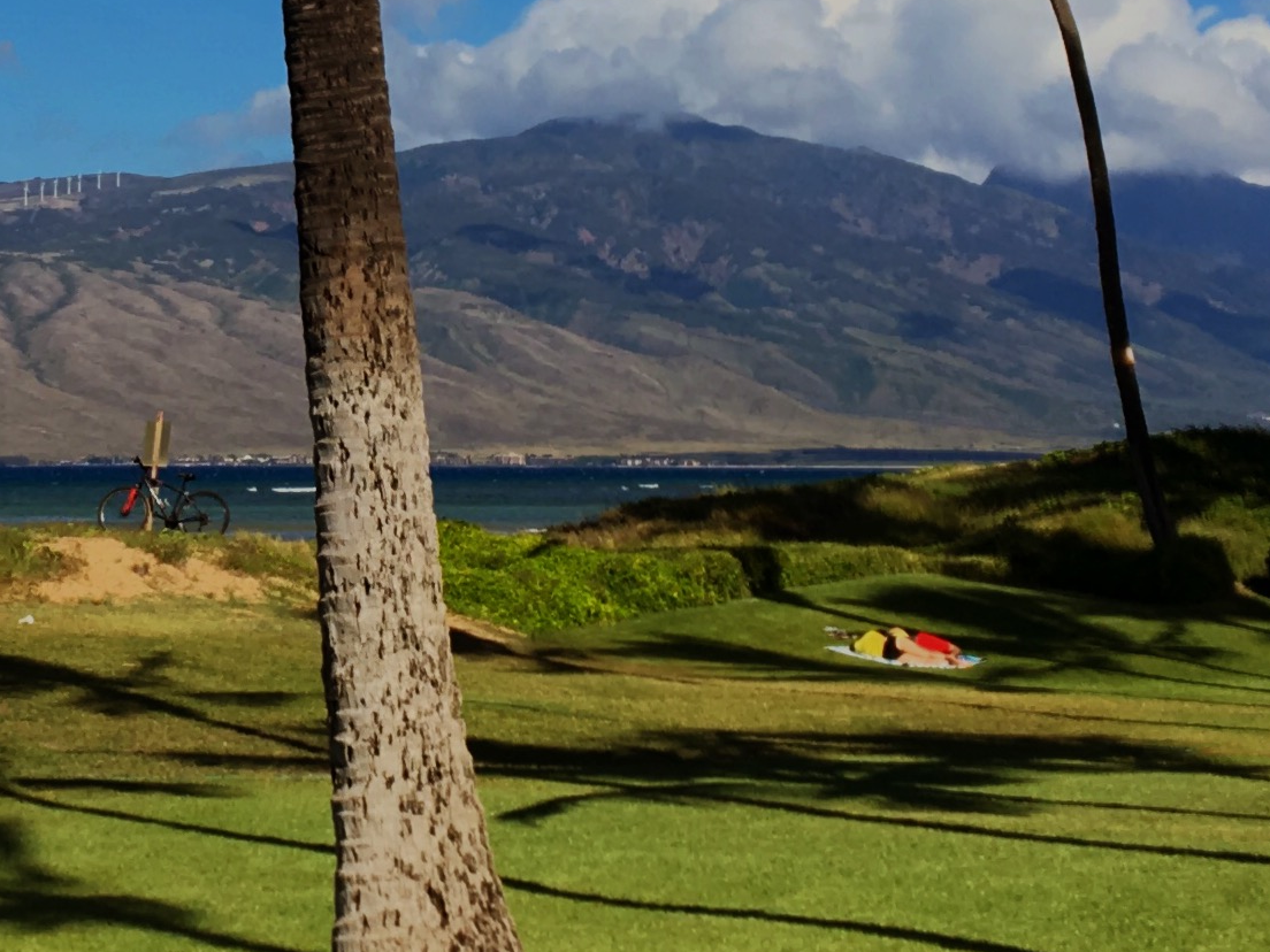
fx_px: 2238
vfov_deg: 23.6
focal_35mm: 61
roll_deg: -0.1
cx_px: 45
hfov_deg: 29.8
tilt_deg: +4.0
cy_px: 166
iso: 25
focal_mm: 4.15
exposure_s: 1/6410
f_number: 2.2
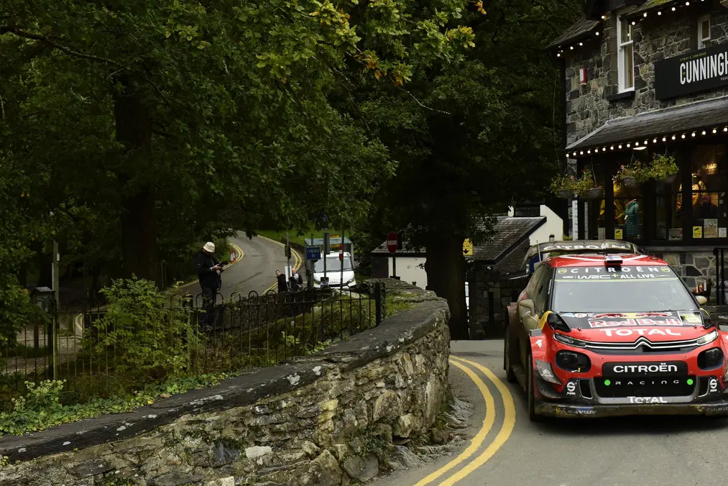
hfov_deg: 28.4
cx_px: 421
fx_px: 1436
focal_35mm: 71
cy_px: 215
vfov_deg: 19.2
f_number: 8
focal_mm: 60
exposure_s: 1/320
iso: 2500
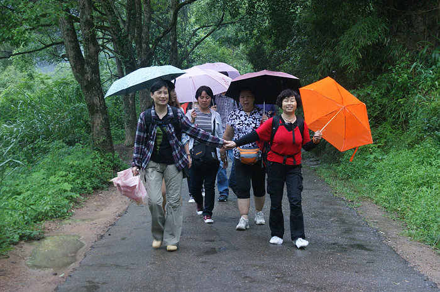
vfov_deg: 20.1
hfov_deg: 29.9
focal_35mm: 68
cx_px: 220
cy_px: 146
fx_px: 824
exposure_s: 1/50
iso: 800
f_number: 7.1
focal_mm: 45
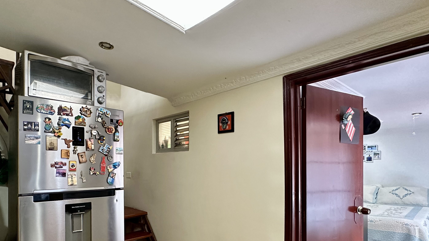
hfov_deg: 80.0
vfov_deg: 50.3
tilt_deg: -0.2
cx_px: 167
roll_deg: +0.1
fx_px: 250
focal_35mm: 22
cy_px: 166
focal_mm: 2.22
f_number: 2.2
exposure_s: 1/60
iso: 500
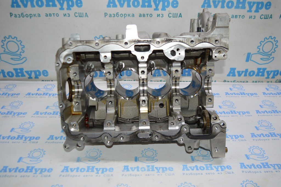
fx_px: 257
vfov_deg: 39.9
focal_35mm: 33
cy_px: 94
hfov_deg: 57.3
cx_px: 140
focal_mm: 22
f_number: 4
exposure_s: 1/100
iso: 400
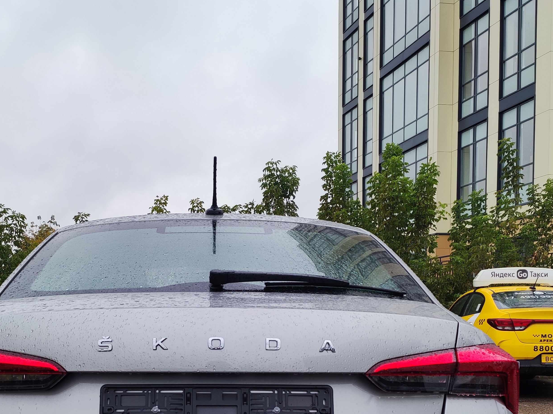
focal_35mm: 32
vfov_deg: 41.1
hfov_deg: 56.4
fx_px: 511
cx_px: 217
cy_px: 363
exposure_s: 1/193
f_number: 1.79
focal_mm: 4.74
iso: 50
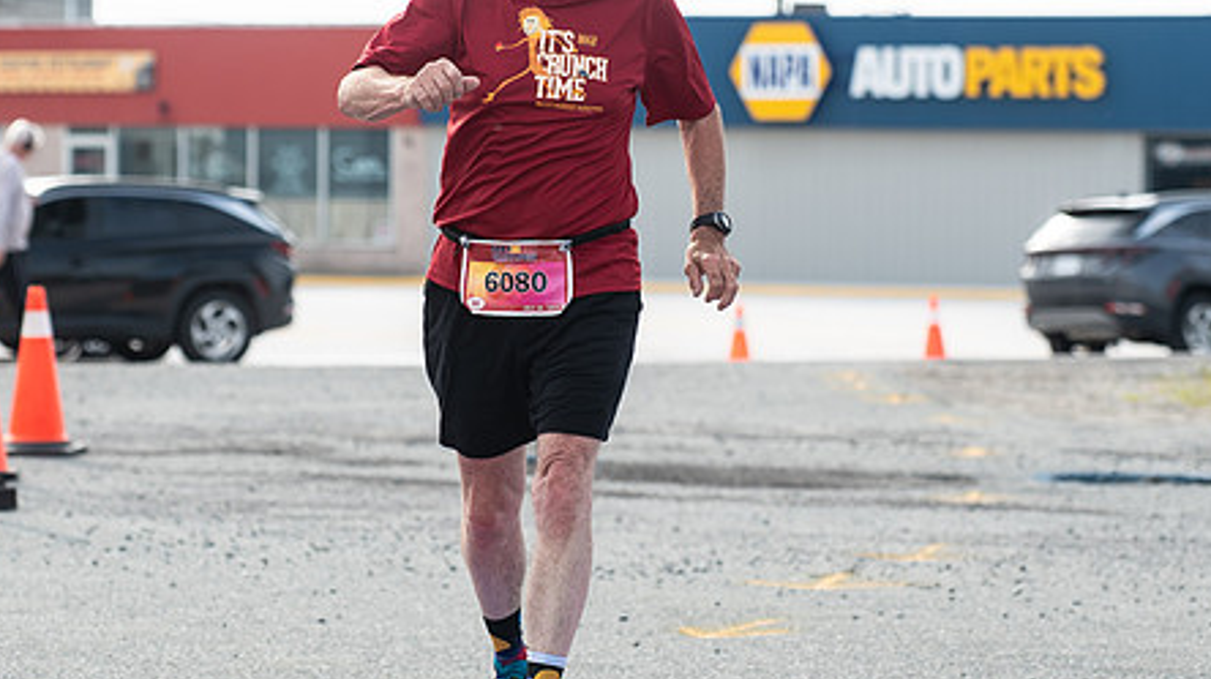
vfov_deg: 6.7
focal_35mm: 181
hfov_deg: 11.9
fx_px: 5808
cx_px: 532
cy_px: 173
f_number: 4.5
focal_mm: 102
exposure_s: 1/1000
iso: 250
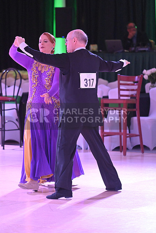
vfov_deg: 11.1
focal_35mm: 185
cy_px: 116
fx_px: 1202
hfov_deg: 7.4
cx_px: 78
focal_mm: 185
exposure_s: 1/400
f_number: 4.5
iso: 5000
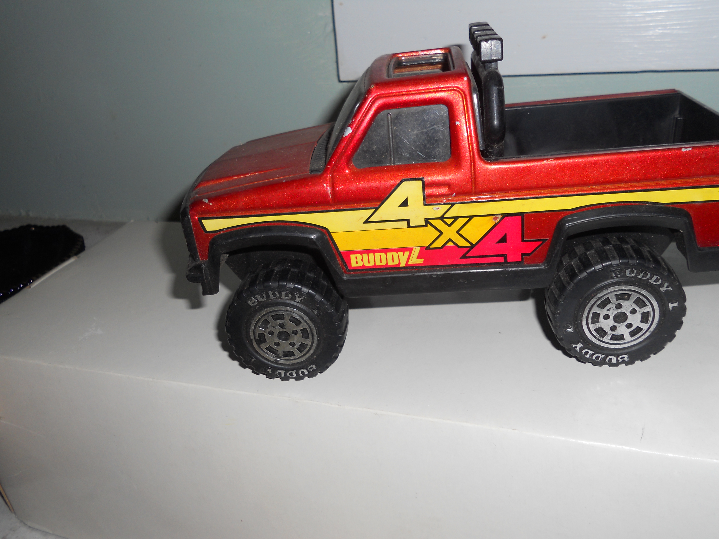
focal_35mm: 32
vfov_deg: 44.2
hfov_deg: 56.8
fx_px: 665
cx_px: 360
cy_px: 270
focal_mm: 5.8
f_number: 8.8
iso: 80
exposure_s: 1/25
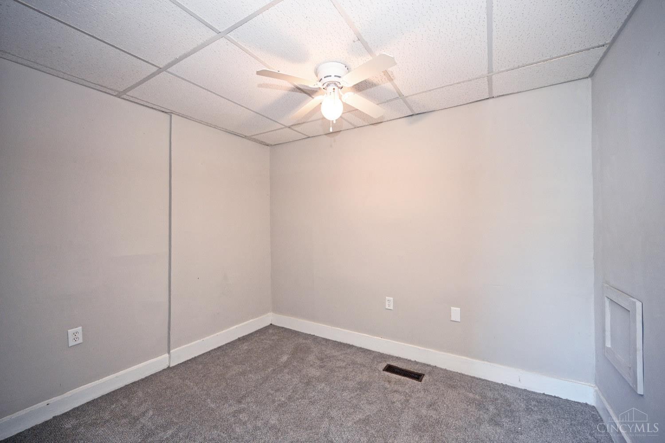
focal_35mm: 14
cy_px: 222
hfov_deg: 104.3
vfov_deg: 81.2
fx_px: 259
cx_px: 332
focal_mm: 14
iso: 1250
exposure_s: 1/60
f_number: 4
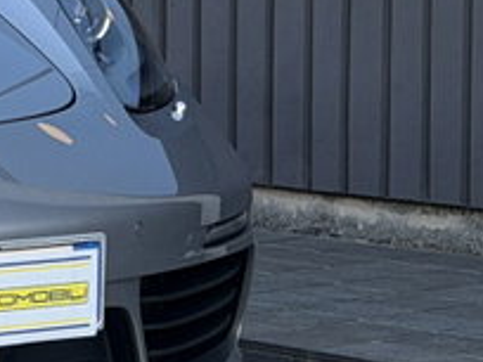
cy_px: 45
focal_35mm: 241
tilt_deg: -3.5
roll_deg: -0.5
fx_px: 3363
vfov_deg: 6.2
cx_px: -670
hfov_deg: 7.7
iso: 80
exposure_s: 1/534
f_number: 1.78
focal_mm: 6.76
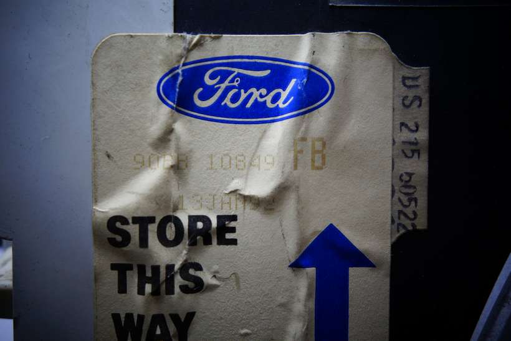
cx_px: 256
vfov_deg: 46.4
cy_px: 170
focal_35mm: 28
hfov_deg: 65.5
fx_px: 397
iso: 125
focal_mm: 10.4
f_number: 3.5
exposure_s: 1/100
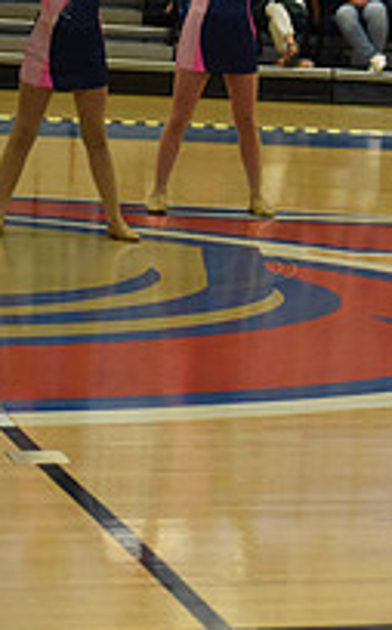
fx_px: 3480
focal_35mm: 203
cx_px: 886
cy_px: 236
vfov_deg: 10.3
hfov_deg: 6.2
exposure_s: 1/1000
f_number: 2.8
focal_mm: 70
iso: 6400
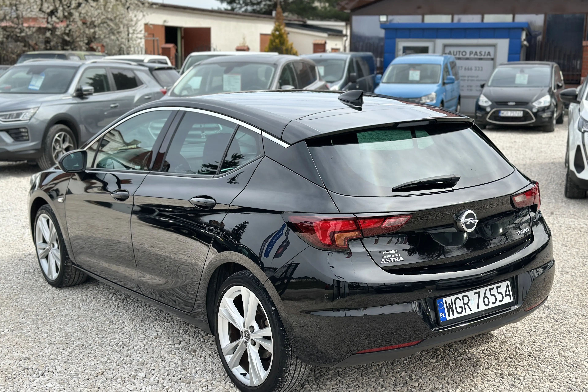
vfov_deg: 27.0
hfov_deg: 39.6
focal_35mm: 50
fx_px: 817
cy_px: 210
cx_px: 294
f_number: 1.78
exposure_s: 1/2532
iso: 80
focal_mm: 6.86
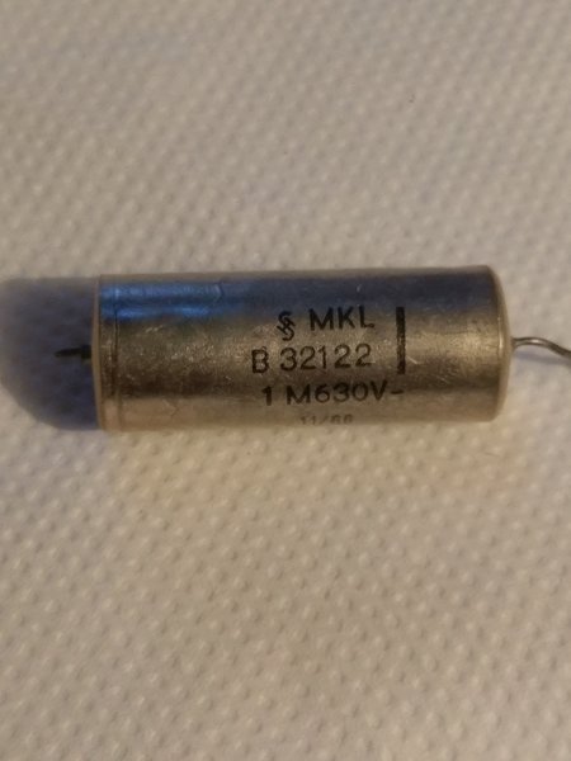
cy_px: 380
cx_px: 286
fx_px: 572
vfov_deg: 67.3
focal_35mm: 26
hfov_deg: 53.1
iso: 400
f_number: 1.8
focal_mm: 4.58
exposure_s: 1/25
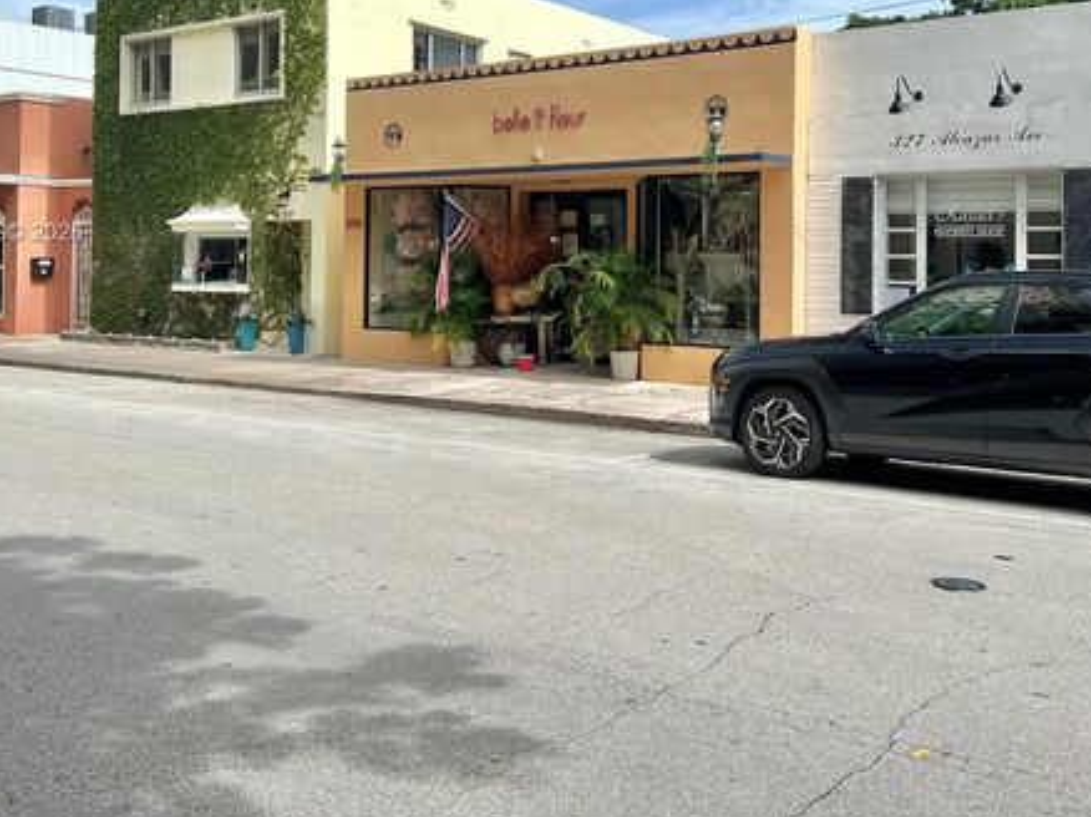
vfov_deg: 37.0
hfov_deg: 49.0
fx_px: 1197
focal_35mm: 38
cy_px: 234
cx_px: 570
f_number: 1.5
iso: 50
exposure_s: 1/5319
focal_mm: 5.7
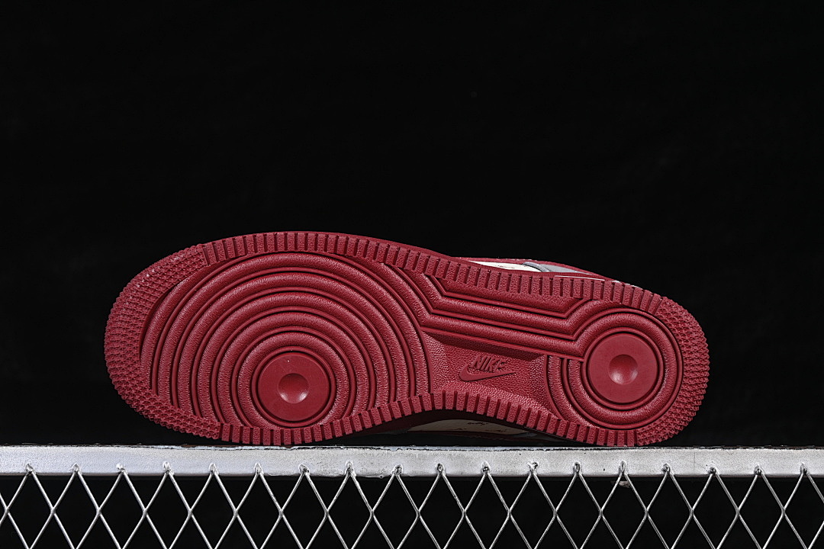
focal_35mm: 75
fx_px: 1717
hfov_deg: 27.0
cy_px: 274
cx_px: 412
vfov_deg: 18.2
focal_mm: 50
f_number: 7.1
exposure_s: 1/60
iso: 160
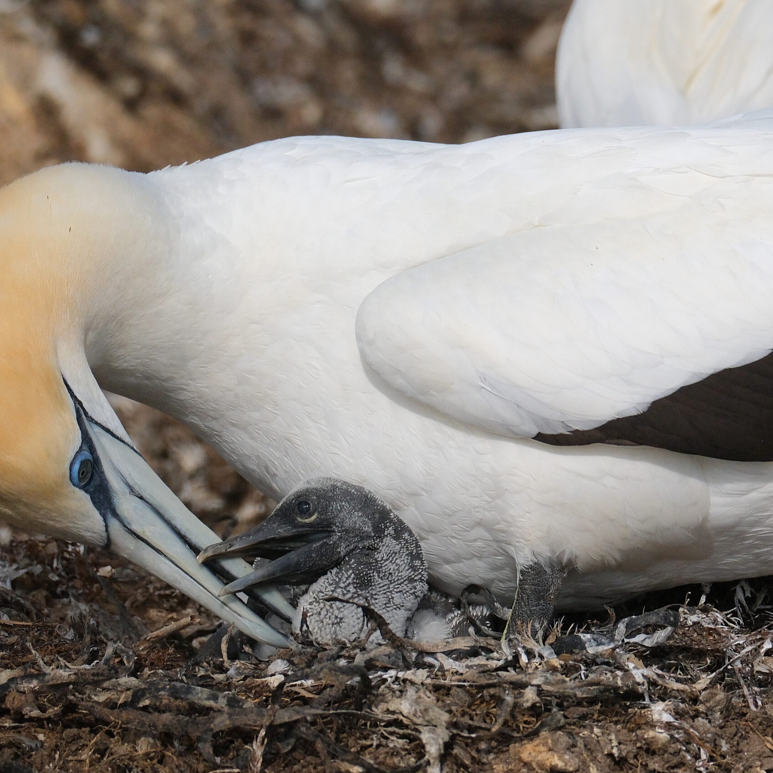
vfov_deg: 3.3
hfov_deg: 3.3
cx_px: 426
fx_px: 13592
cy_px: 387
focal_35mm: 538
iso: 640
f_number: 5.2
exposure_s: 1/8000
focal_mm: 280.4
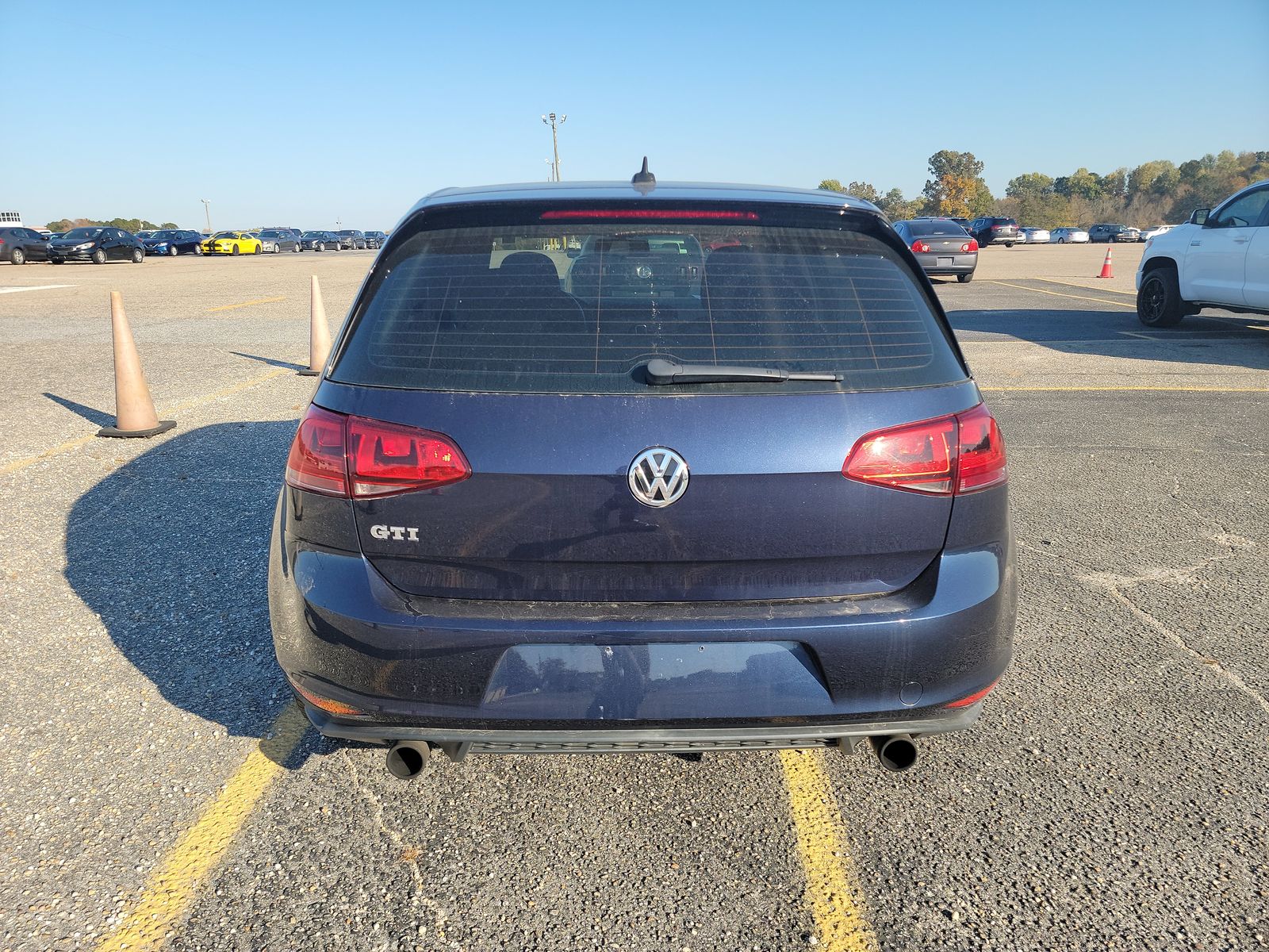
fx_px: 880
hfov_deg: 71.6
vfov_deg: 56.8
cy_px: 476
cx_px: 634
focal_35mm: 24
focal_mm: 6.7
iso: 50
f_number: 1.8
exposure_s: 1/472
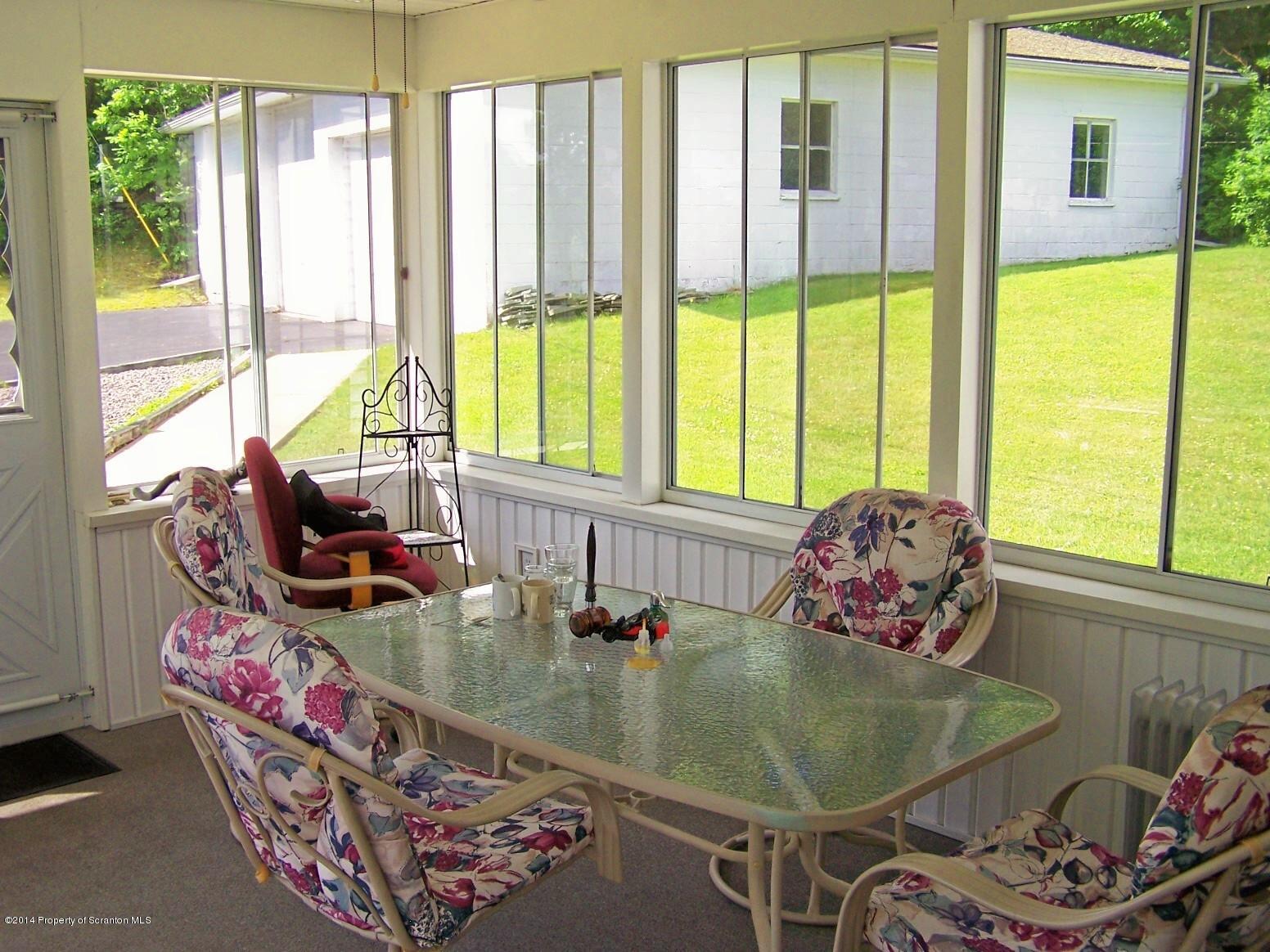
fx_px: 1394
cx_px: 635
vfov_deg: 37.7
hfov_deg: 49.0
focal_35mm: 38
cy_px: 476
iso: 80
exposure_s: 1/320
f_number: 2.8
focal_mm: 6.3
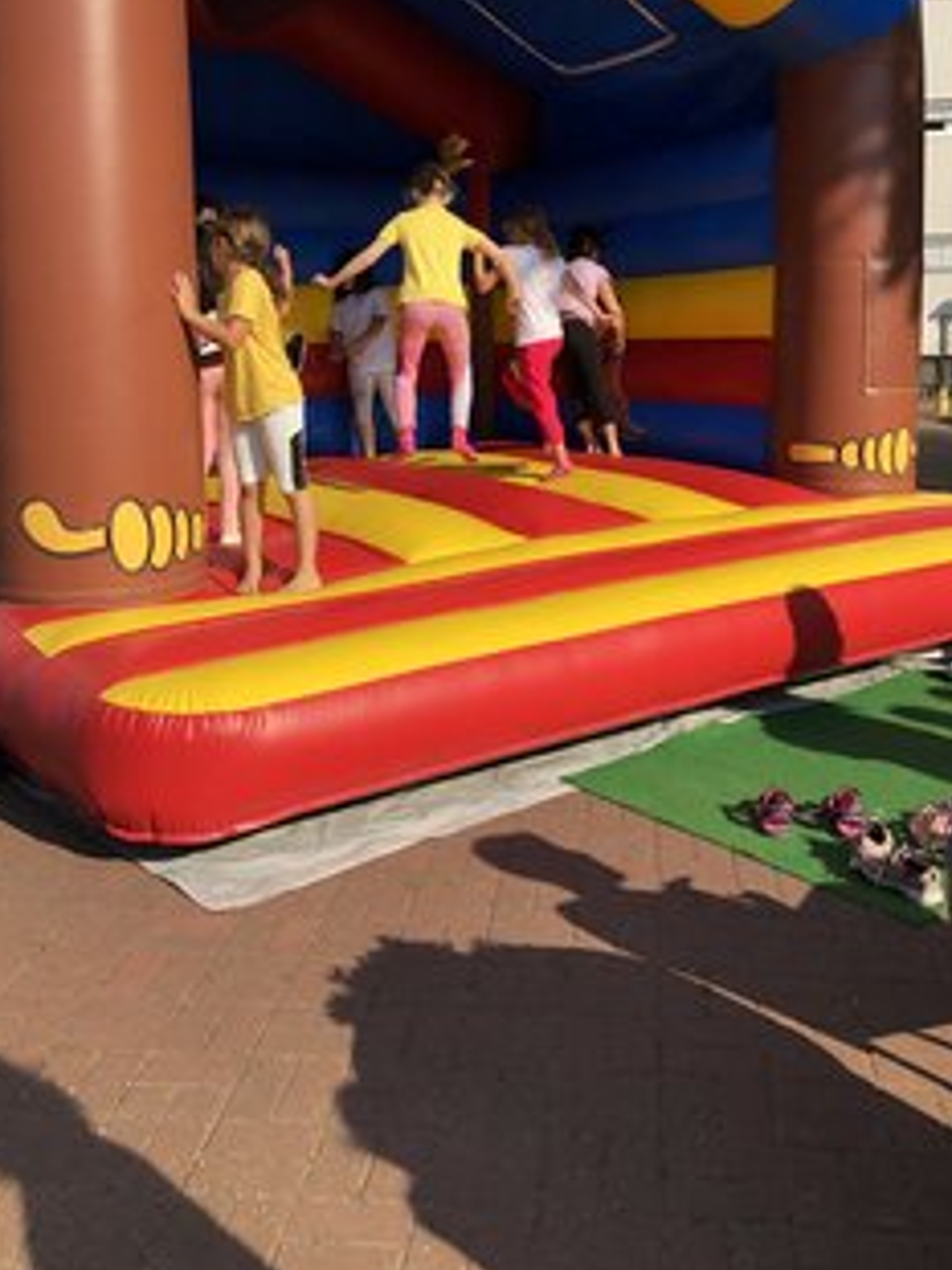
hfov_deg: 39.6
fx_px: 1321
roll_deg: +0.8
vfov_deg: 50.7
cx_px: 523
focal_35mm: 36
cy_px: 461
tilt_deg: -3.8
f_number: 1.8
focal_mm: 3.99
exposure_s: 1/1499
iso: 20
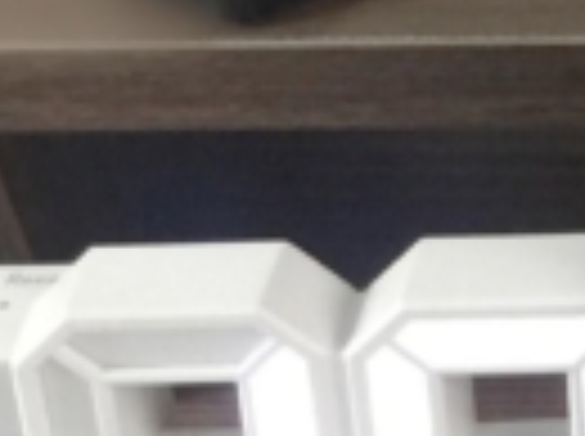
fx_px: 3863
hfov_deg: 7.7
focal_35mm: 229
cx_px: 1683
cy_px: 665
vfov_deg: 6.4
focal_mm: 4.15
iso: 50
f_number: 2.2
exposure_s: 1/33
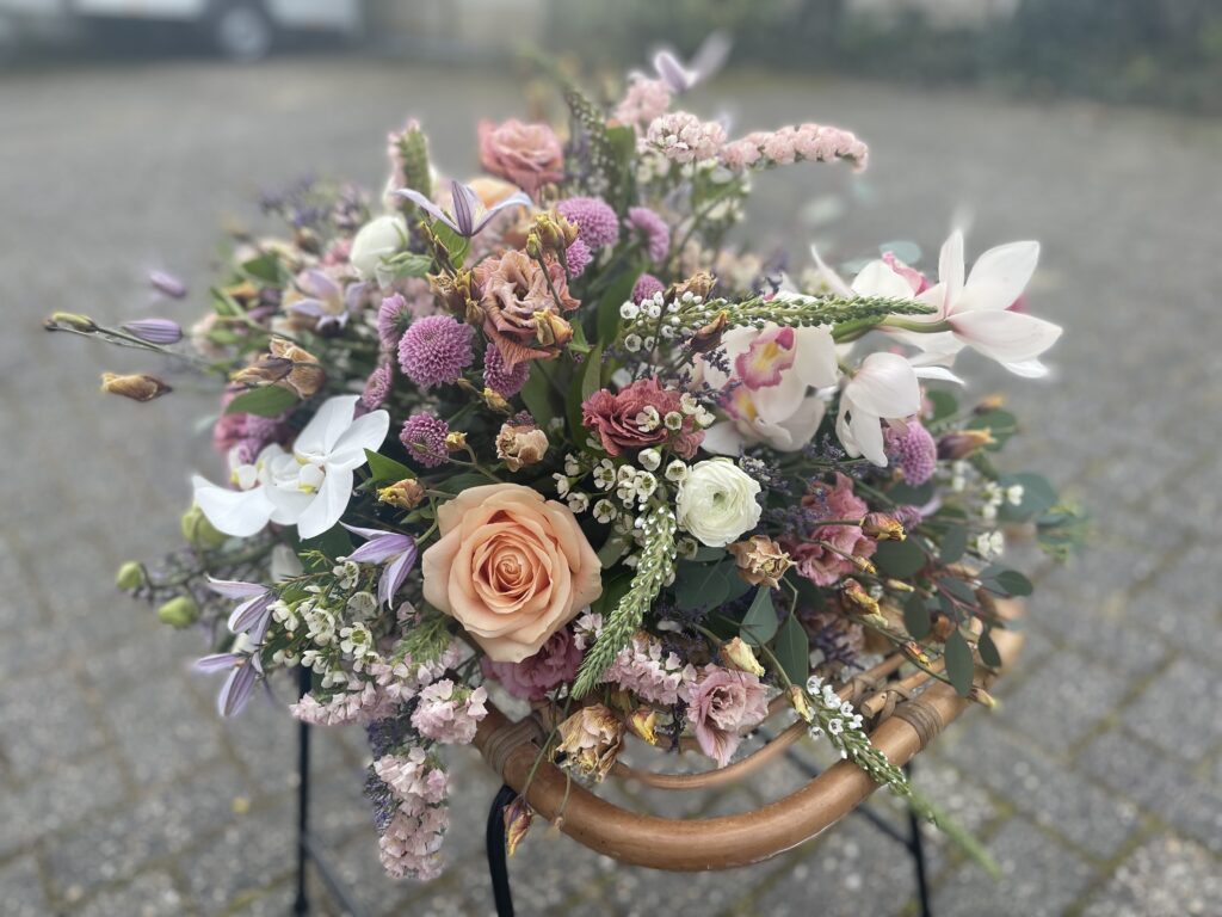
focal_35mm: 26
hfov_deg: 67.3
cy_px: 458
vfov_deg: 53.1
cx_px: 611
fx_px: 918
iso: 50
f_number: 1.6
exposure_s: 1/530
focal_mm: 4.2
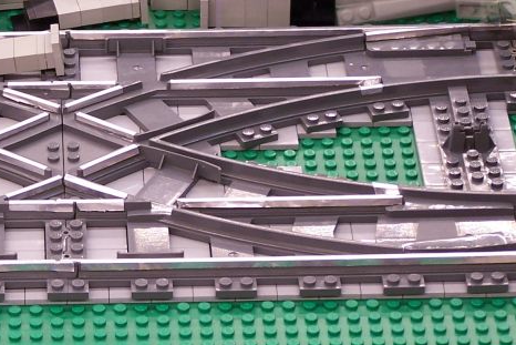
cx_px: 74
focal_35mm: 240
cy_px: 142
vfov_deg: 5.7
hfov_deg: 8.6
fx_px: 3441
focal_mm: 17.5
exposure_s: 1/3
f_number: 3.2
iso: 80
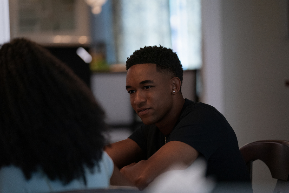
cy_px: 96
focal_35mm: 137
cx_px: 144
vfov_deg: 10.0
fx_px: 1100
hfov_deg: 15.0
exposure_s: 1/250
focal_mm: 137
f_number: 2.8
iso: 3200
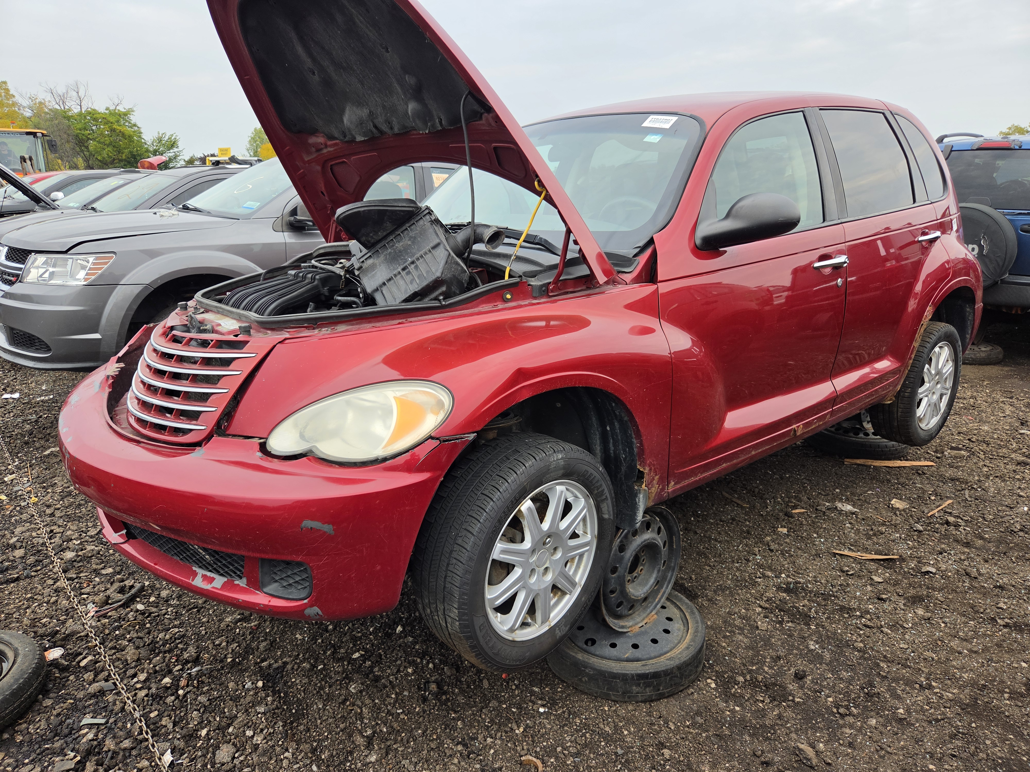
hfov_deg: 73.9
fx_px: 684
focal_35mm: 23
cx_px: 515
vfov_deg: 58.9
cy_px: 386
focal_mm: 5.4
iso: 80
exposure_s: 1/1090
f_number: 1.8
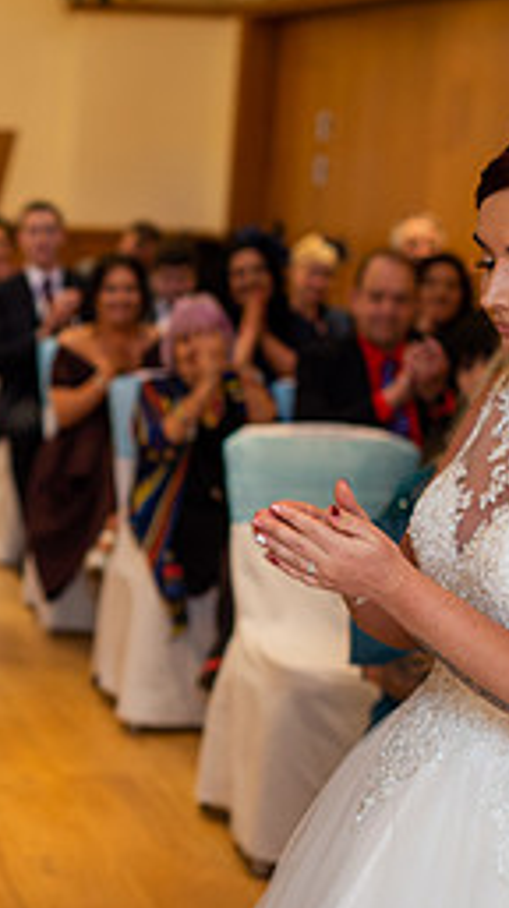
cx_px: -167
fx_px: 2166
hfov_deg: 12.9
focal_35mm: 90
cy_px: 597
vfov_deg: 23.6
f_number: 2.5
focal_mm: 35
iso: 250
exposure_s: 1/125
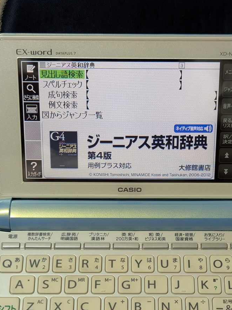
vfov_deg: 27.6
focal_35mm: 70
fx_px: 626
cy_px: 207
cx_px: 134
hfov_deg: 21.0
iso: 78
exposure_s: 1/37.3
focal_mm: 6.81
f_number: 1.85
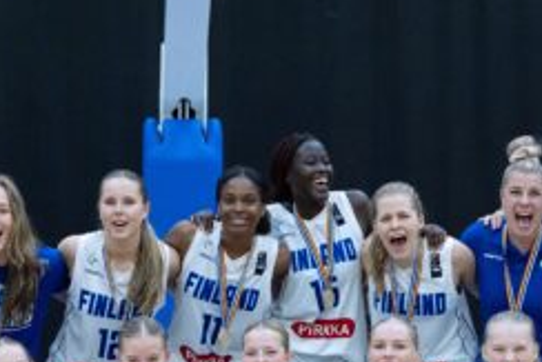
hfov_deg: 9.3
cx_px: 120
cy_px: 320
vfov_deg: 6.2
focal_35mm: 220
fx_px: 3314
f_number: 3.5
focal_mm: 70
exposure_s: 1/640
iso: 1000
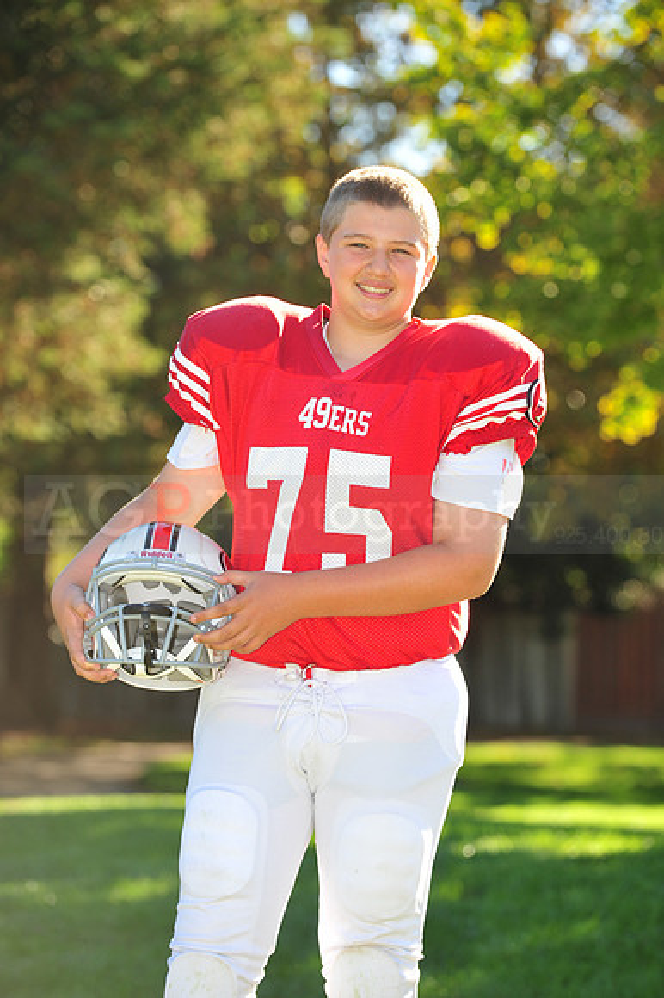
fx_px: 3878
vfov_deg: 14.7
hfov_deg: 9.8
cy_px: 499
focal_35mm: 140
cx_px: 332
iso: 200
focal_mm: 140
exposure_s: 1/320
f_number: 4.5
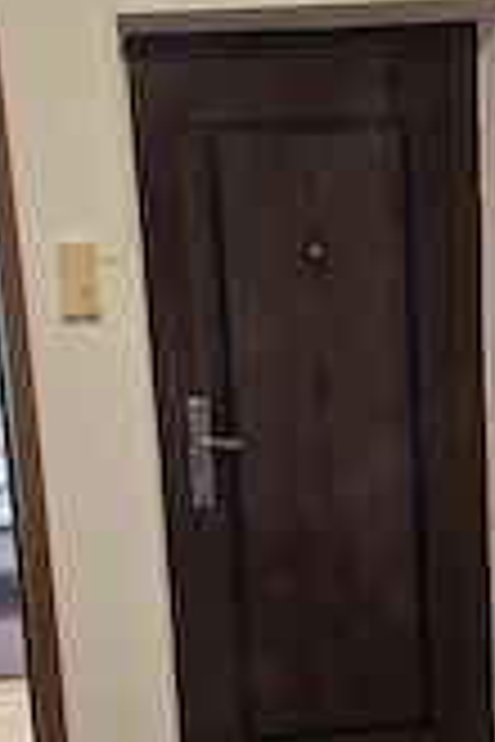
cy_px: 495
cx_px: 288
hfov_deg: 23.4
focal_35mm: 58
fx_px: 1196
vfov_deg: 34.2
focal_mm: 5.54
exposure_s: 1/33
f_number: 1.8
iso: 320
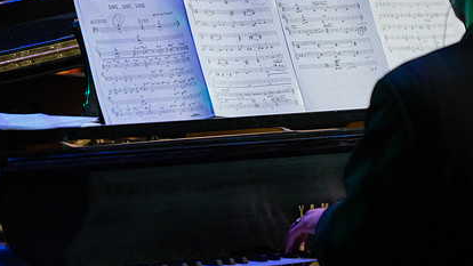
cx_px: 321
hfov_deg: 10.9
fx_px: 2484
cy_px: 67
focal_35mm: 198
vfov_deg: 6.1
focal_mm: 135
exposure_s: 1/320
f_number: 2.8
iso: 4000
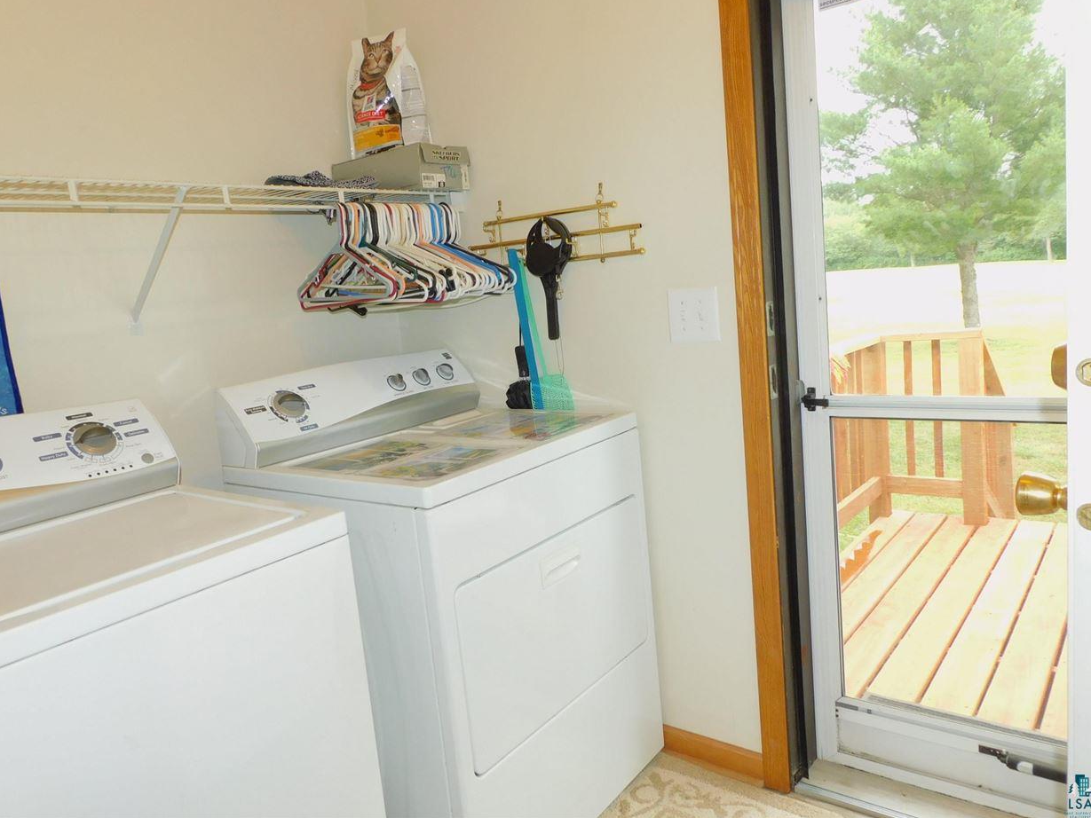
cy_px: 393
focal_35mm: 25
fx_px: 788
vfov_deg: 54.9
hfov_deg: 69.4
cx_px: 538
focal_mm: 4.3
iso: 200
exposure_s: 1/30
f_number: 3.3
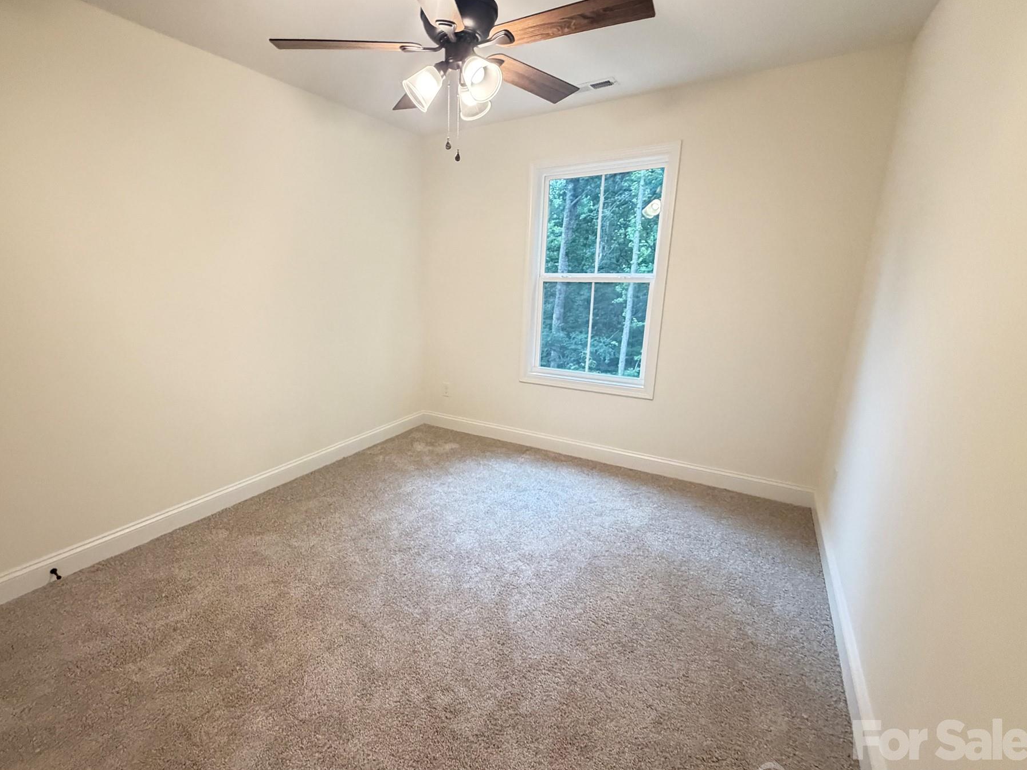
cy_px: 392
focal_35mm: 16
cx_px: 449
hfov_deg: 94.0
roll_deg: +0.3
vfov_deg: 78.1
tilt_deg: -15.2
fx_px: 475
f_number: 2.2
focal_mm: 2.22
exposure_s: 1/60
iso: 500
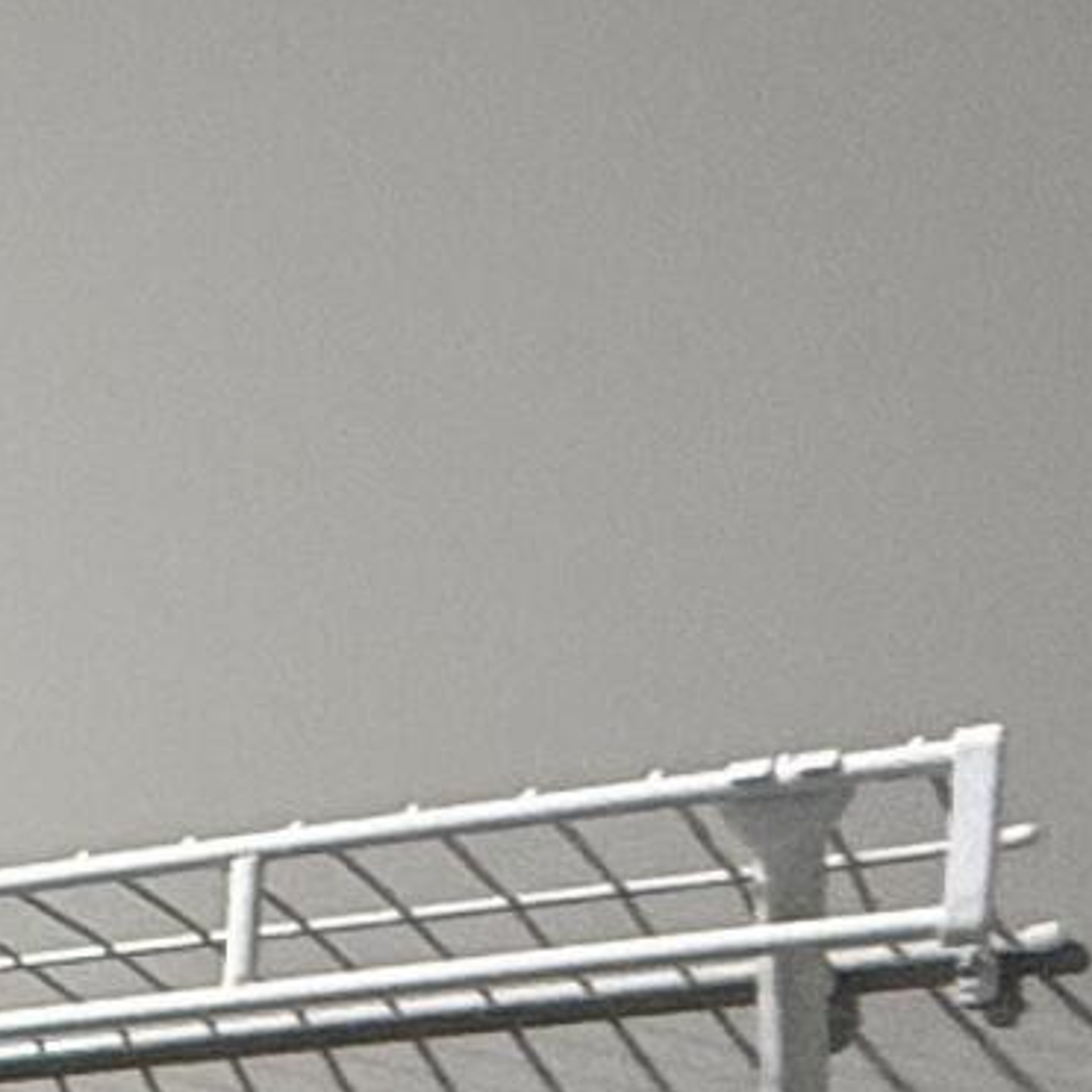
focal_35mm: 100
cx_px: -2255
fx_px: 3569
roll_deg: -0.3
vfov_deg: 15.1
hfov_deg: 10.9
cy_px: 1966
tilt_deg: -4.0
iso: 320
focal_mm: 2.22
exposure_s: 1/120
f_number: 2.2
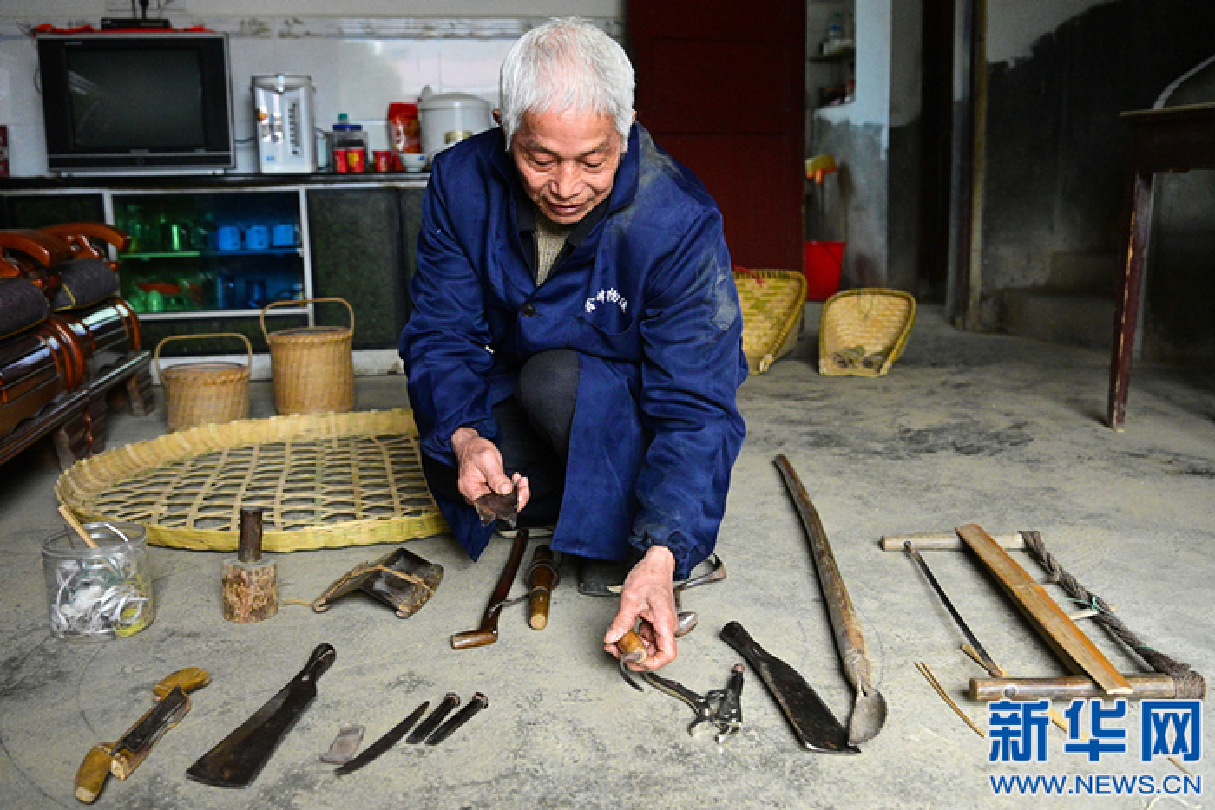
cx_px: 608
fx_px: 1181
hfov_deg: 54.4
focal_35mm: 35
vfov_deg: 37.9
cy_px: 405
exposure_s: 1/800
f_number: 4
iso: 14400
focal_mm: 35
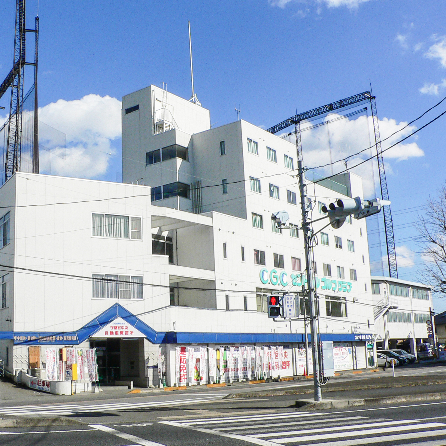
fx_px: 612
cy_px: 226
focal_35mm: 42
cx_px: 168
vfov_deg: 40.0
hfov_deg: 39.8
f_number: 5.6
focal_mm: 4.6
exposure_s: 1/500
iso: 80
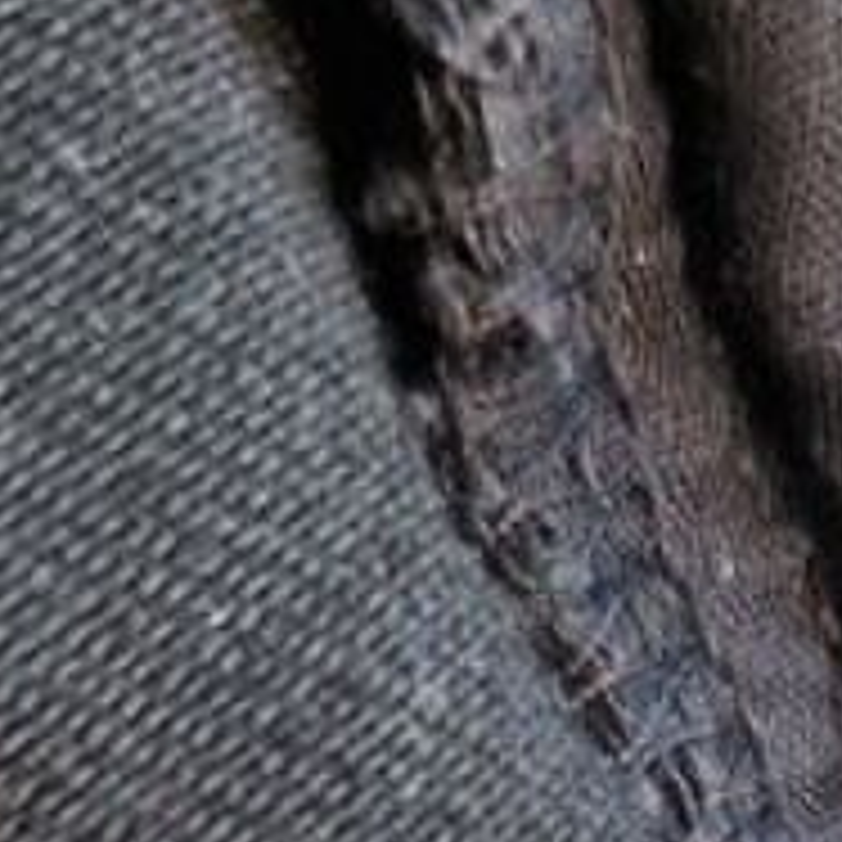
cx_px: 1274
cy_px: 2155
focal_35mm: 145
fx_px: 3990
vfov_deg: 10.2
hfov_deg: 11.5
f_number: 1.8
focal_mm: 5.4
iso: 80
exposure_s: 1/100
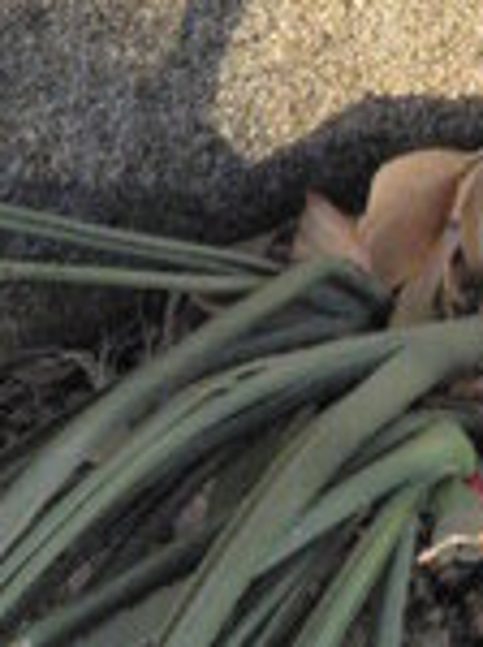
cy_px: -1070
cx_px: 634
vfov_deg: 11.1
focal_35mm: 139
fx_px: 2593
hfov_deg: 10.4
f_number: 6.3
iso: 200
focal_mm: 4.6
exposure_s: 1/250
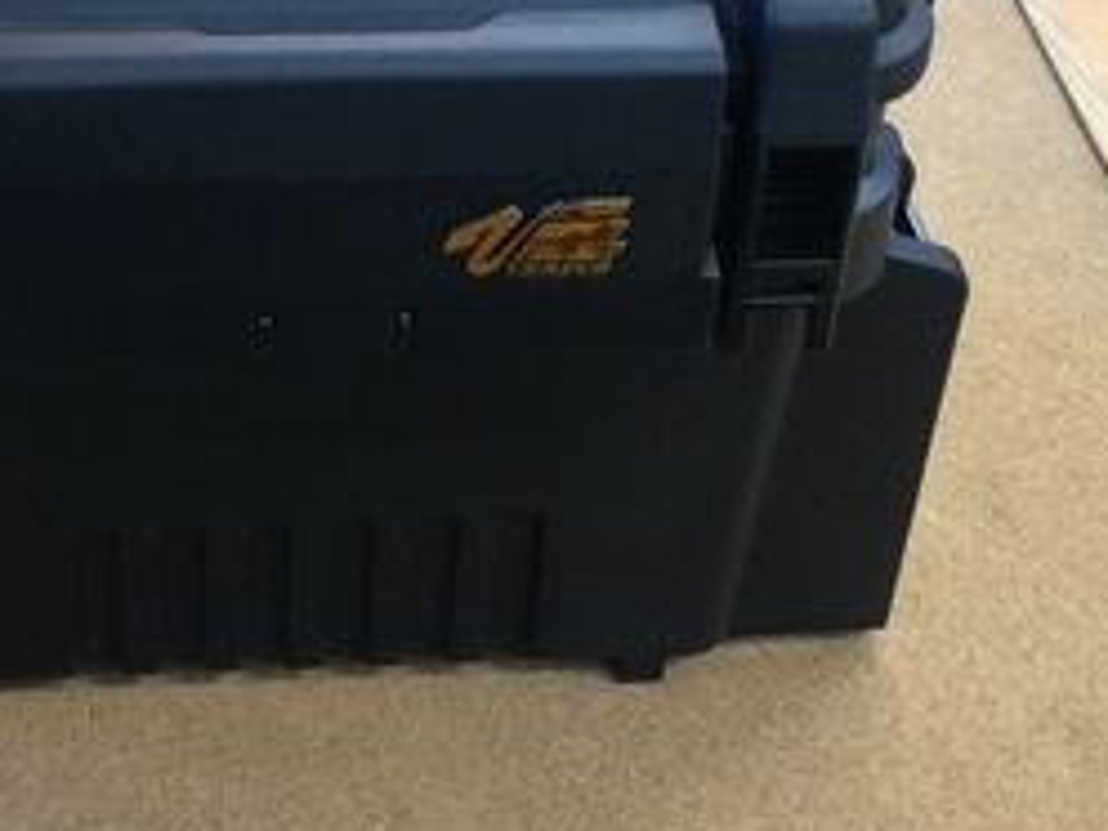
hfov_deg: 25.6
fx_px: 2401
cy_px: 174
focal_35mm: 75
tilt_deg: -39.7
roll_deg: -0.8
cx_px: 259
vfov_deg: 19.5
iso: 100
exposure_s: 1/30
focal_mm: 3.3
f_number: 2.4
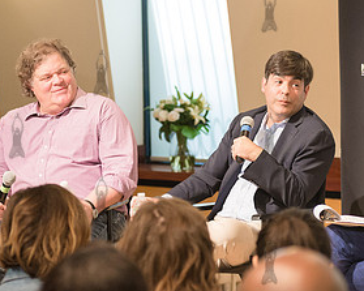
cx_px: 269
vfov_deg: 9.9
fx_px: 1680
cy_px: 135
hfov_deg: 12.3
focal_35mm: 156
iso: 2500
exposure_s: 1/160
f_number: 4
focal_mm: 80
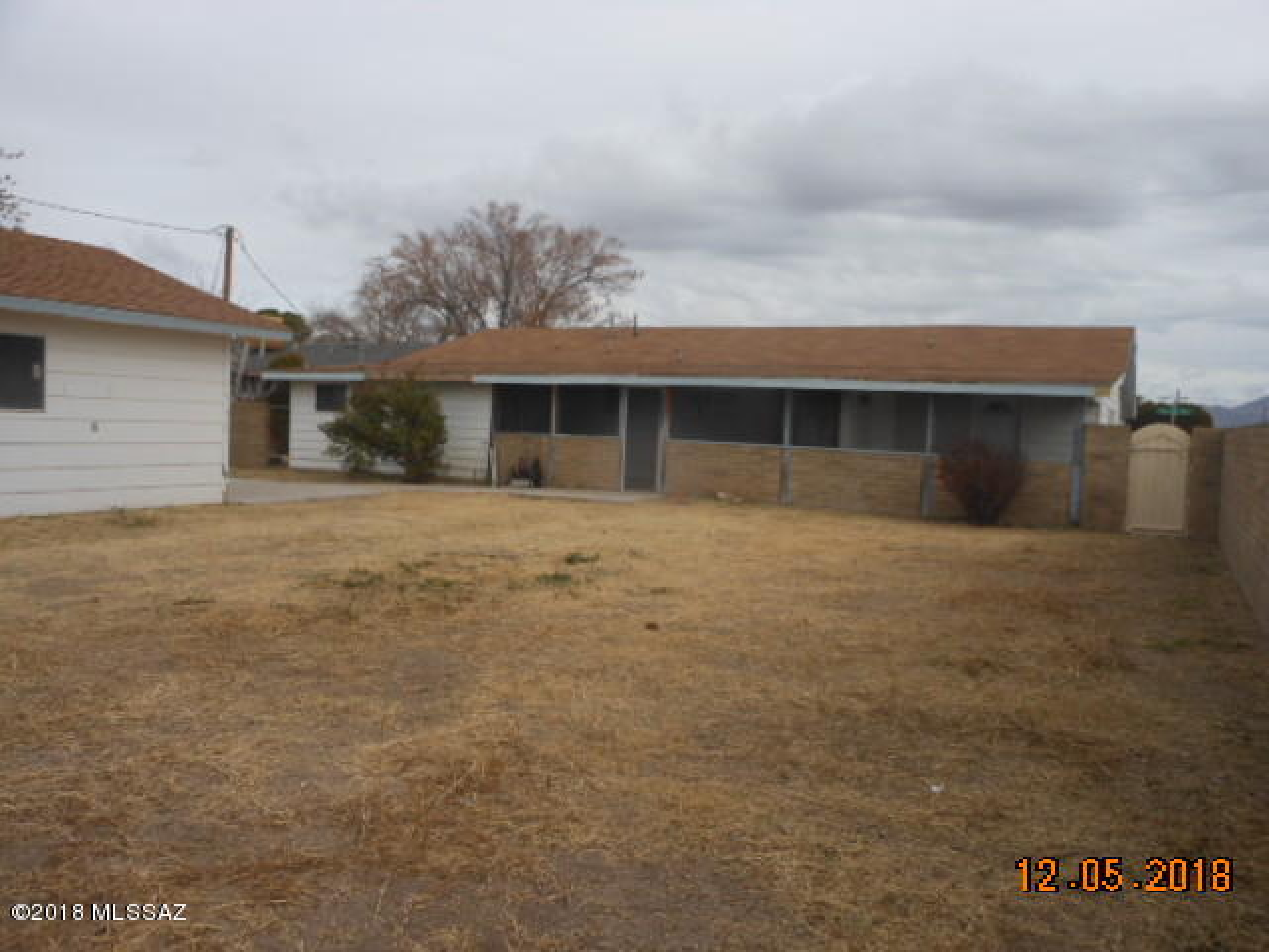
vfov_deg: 49.7
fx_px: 1026
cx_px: 634
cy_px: 476
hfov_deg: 63.4
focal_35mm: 28
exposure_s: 1/640
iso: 80
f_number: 3.7
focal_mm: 5
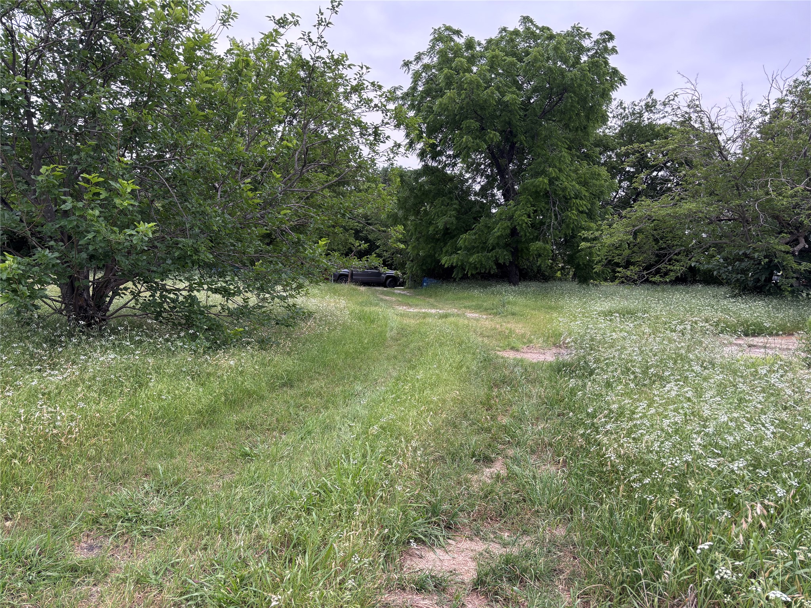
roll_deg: -1.1
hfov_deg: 67.3
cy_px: 304
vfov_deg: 53.1
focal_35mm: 26
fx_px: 609
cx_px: 406
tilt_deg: -1.9
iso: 64
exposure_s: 1/170
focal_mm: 5.96
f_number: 1.6
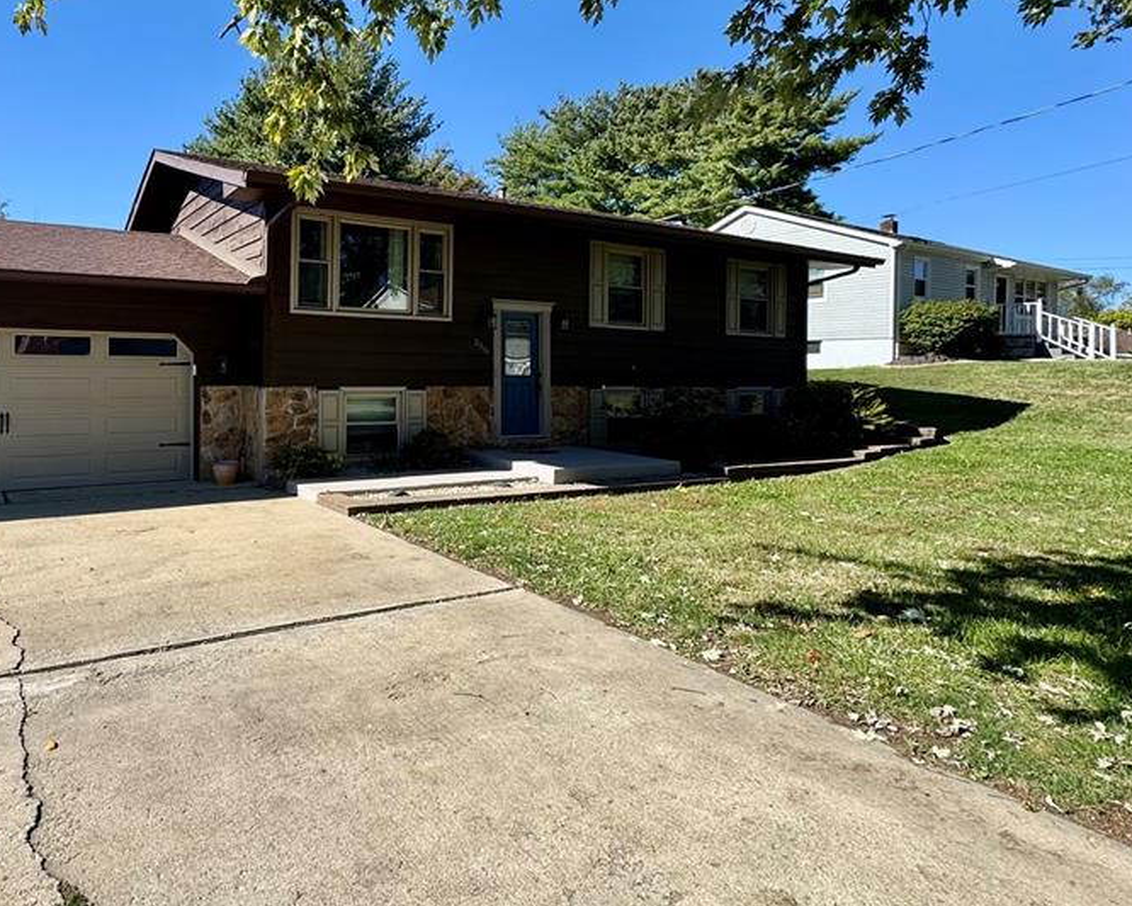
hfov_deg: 73.1
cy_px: 377
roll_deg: -1.3
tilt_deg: -1.8
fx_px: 704
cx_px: 306
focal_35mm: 21
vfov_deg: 65.1
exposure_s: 1/1020
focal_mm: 2.22
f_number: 2.2
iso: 50
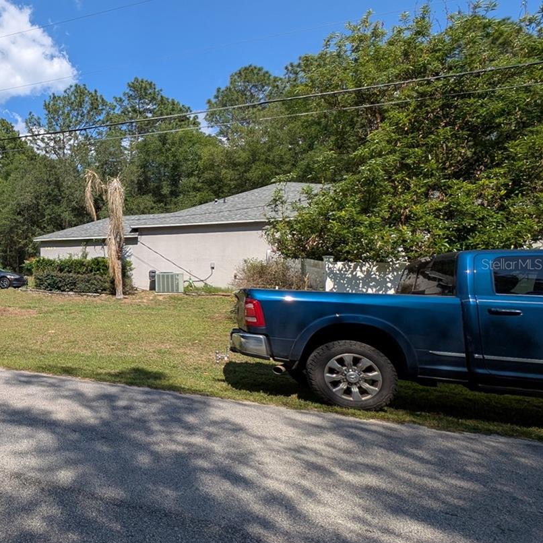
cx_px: 8
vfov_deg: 72.1
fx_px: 373
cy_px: 264
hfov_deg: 56.4
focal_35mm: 21
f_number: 1.95
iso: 43
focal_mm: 2.23
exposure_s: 1/2058
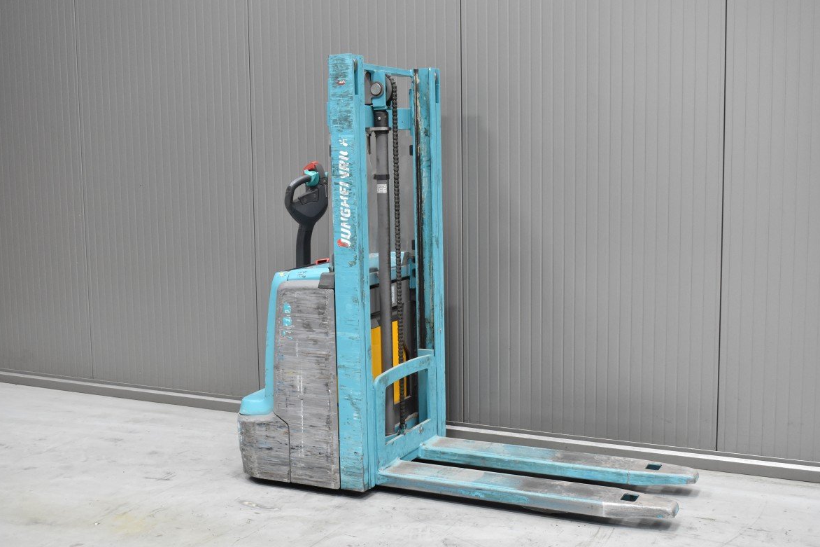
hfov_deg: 45.4
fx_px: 979
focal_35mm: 43
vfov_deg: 31.2
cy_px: 278
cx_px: 413
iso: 1600
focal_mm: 28
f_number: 5.6
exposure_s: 1/40
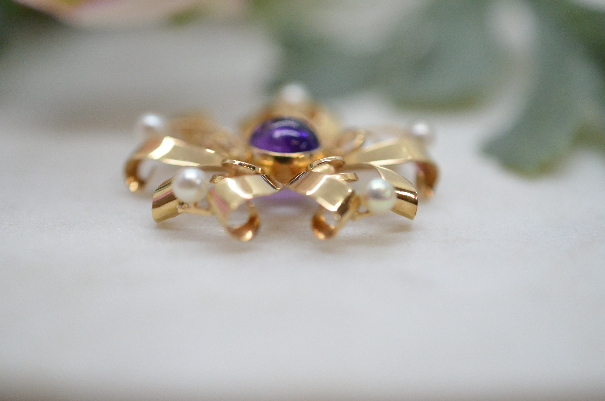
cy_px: 200
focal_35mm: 60
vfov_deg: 22.5
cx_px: 302
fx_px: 1006
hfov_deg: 33.5
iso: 2500
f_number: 4
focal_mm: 40
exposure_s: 1/2500
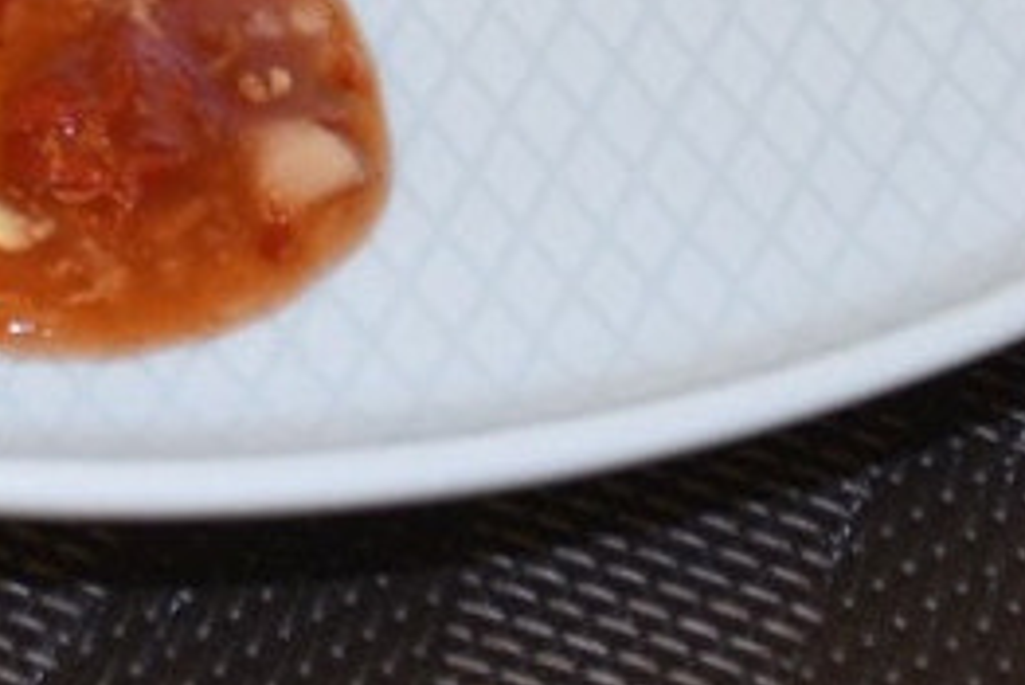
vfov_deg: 4.6
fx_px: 8347
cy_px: -1028
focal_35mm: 293
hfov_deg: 7.0
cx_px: -356
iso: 100
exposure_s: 1/2
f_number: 4
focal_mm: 32
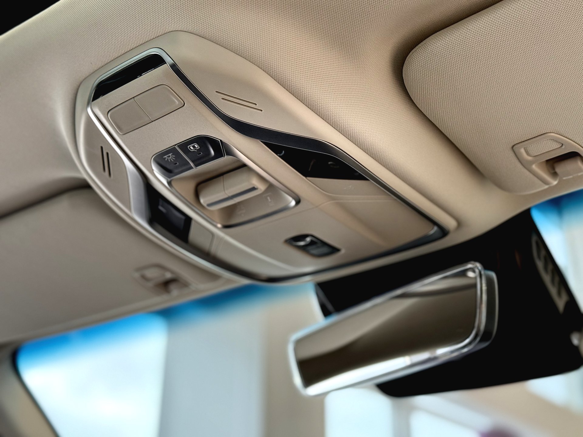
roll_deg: -1.4
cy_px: 218
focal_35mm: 48
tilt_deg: +26.5
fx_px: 808
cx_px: 292
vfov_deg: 30.3
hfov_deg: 39.7
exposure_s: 1/60
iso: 160
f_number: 1.78
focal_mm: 6.76
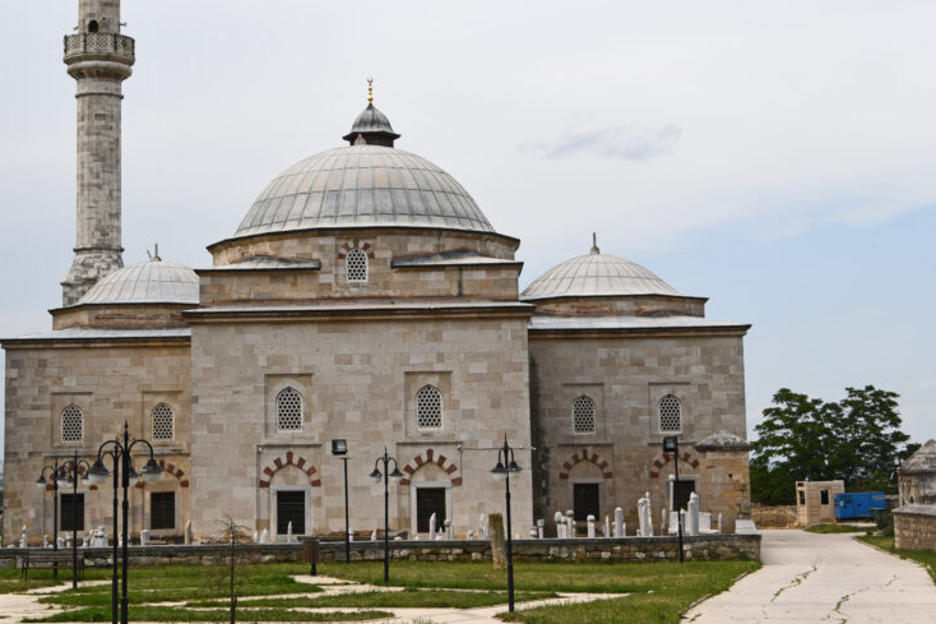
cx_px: 330
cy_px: 230
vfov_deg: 20.3
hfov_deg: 29.9
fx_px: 1741
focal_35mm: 67
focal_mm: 48
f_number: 7.1
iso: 64
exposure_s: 1/400
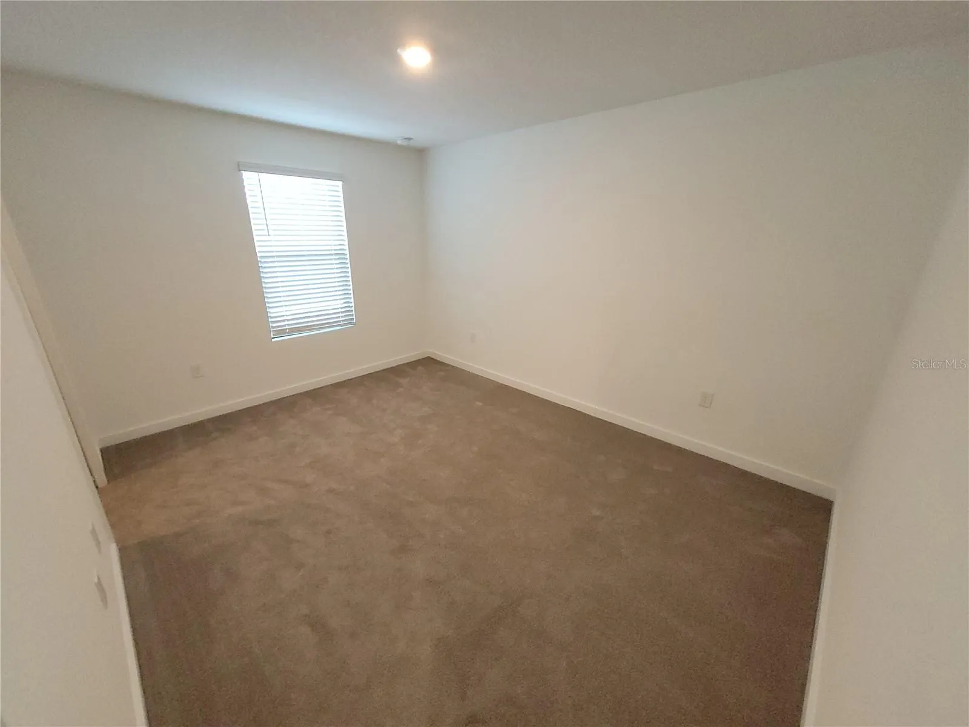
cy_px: 364
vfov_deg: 89.9
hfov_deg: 106.2
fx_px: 364
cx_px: 484
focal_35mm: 13
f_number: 2.2
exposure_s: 1/60
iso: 320
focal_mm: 1.74
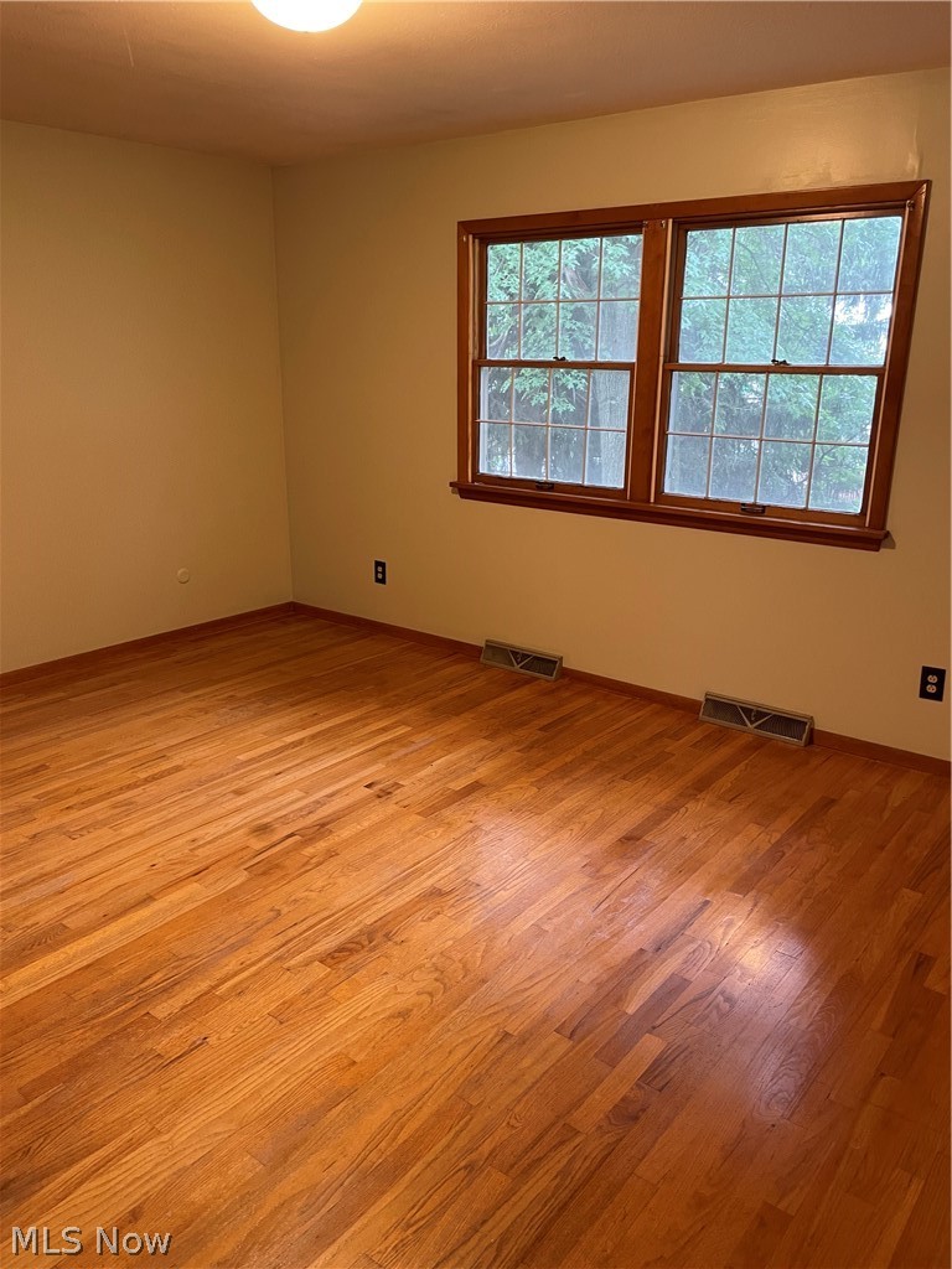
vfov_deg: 67.3
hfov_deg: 53.1
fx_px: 953
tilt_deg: -16.1
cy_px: 634
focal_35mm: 26
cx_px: 476
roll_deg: +0.1
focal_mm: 4.2
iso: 200
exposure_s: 1/60
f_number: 1.6
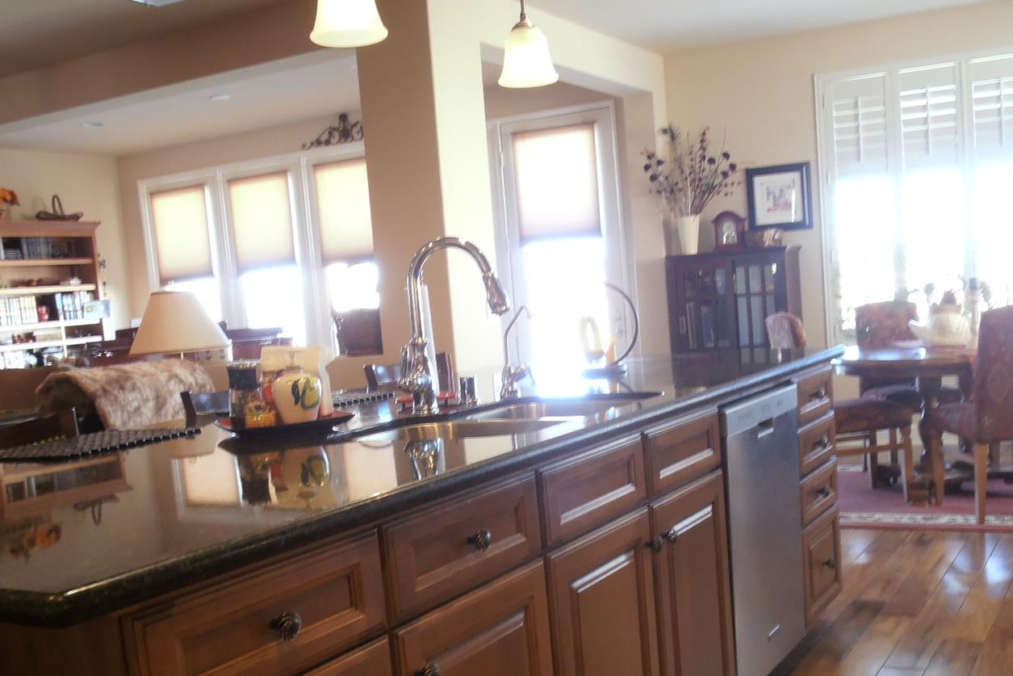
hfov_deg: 47.3
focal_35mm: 41
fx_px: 1154
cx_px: 555
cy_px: 449
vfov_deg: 32.4
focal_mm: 5.93
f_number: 3.6
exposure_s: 1/6
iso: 125
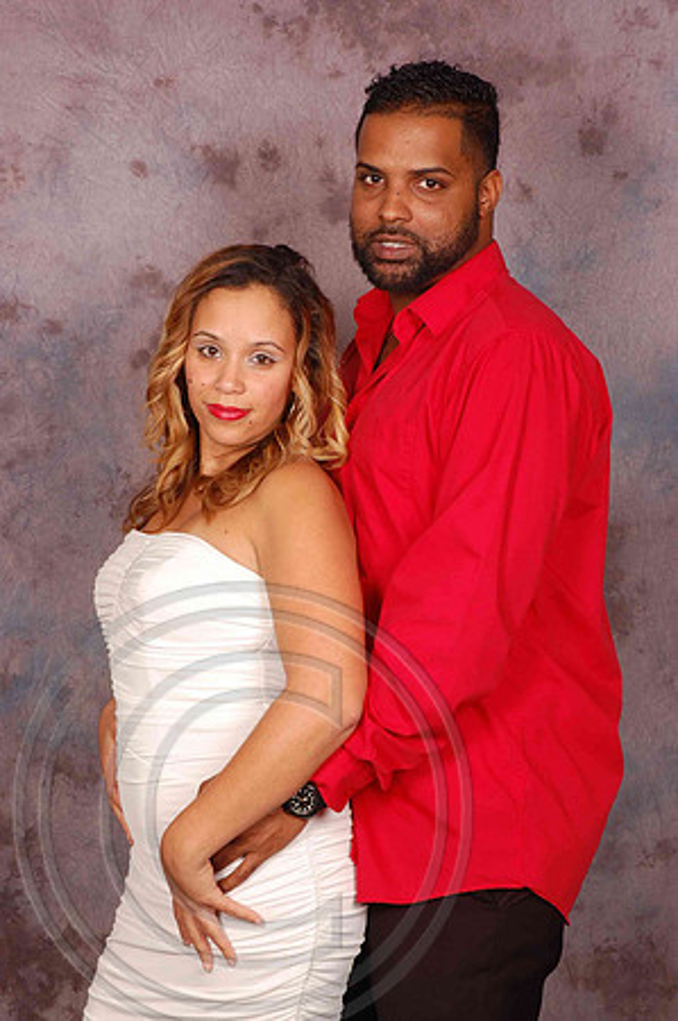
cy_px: 510
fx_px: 2336
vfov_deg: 24.6
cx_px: 339
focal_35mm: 82
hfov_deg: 16.5
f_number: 10
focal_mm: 55
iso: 200
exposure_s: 1/125
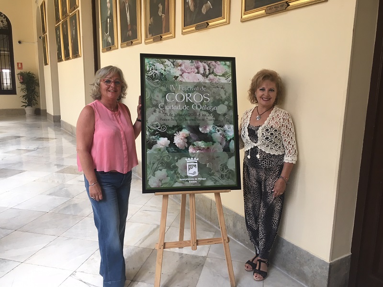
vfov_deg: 48.2
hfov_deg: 61.7
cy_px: 144
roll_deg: -0.5
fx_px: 321
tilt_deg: -9.3
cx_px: 192
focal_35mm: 29
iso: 32
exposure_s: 1/33
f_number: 2.2
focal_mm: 4.15
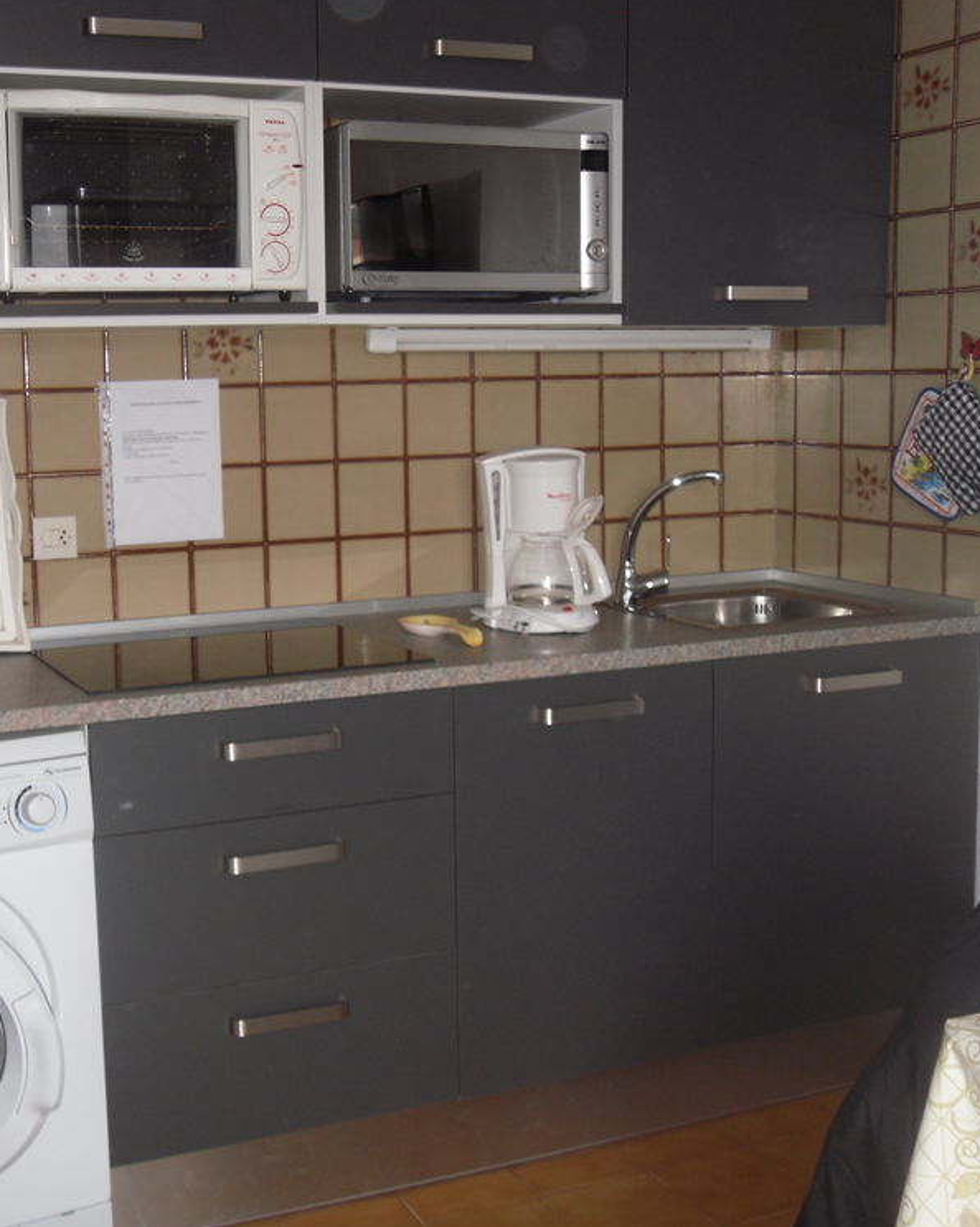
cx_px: 295
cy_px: 614
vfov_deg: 40.3
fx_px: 1668
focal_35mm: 46
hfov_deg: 32.3
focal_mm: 6.3
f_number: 3.5
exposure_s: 1/45
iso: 100
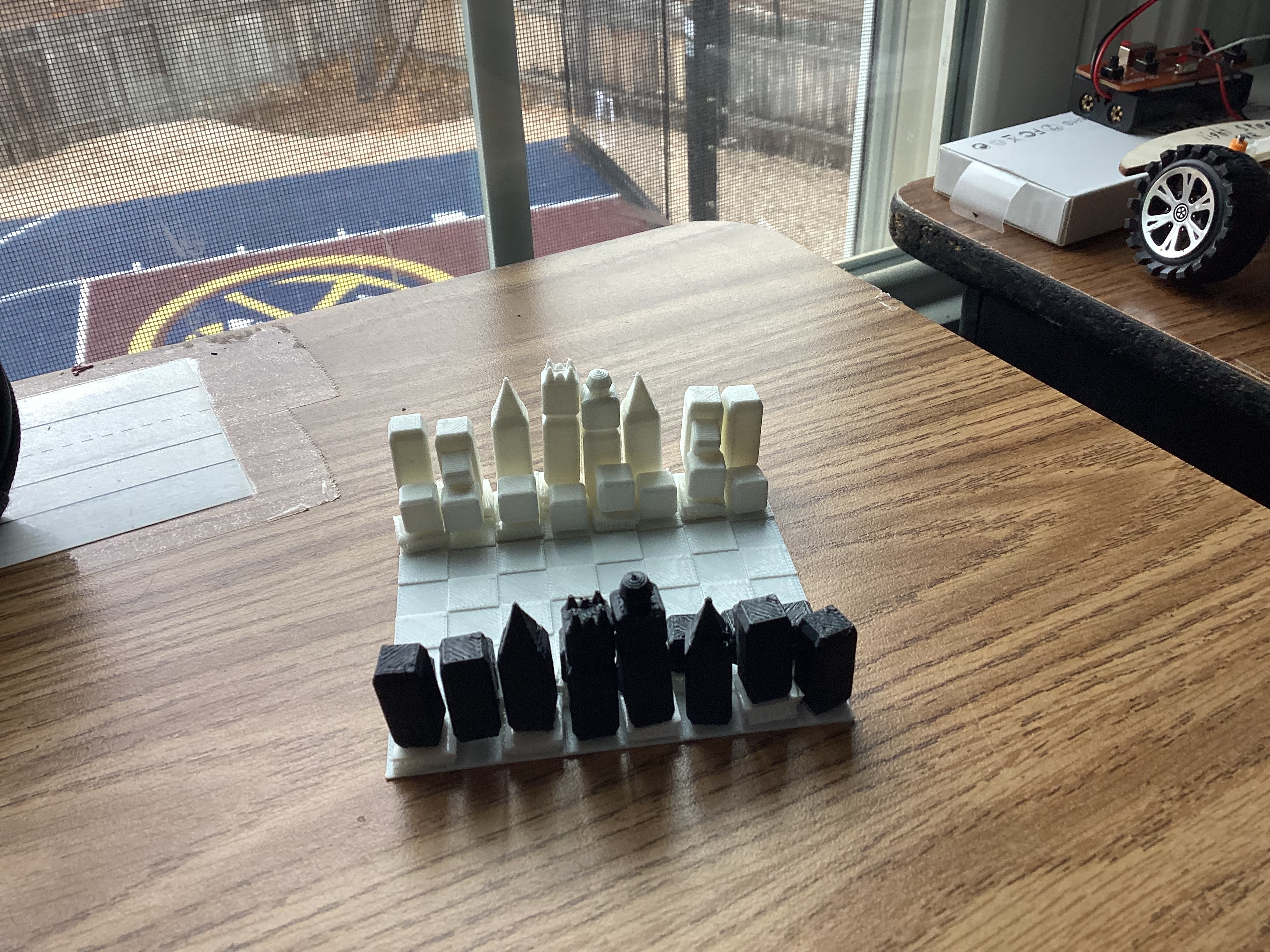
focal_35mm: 31
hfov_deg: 58.4
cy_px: 476
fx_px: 1137
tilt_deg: -34.6
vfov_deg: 45.4
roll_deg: +2.3
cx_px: 635
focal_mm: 3.3
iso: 50
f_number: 2.4
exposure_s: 1/120
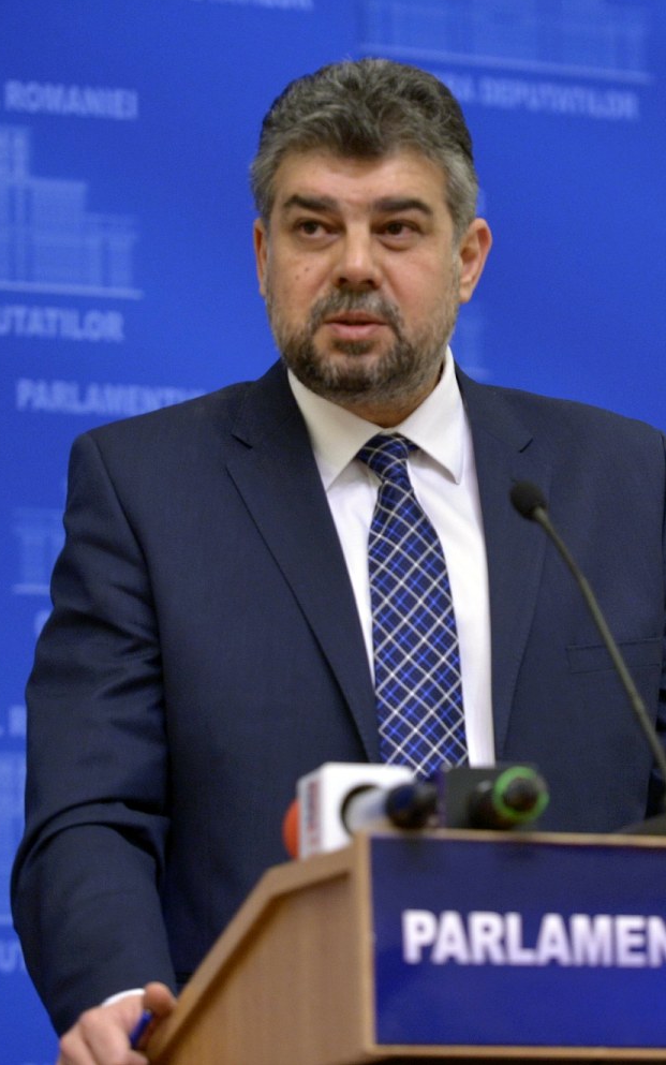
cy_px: 532
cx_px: 501
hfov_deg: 6.6
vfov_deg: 10.5
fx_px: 5806
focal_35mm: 200
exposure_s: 1/200
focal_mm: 130
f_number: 2.8
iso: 2000
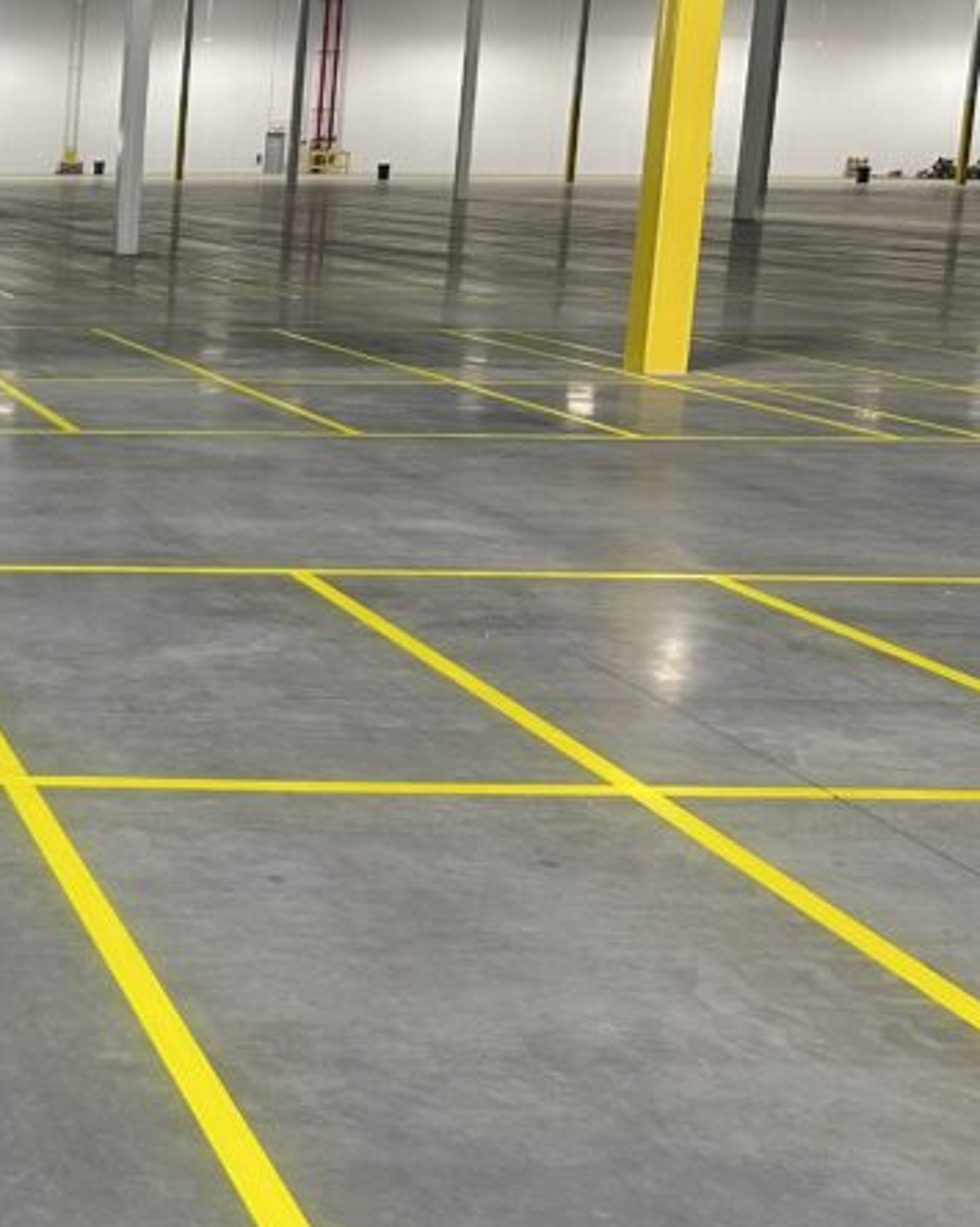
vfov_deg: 34.7
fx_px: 1958
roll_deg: -0.8
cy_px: 506
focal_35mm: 54
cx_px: -384
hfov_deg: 23.8
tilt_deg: -9.7
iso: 250
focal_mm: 6.86
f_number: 1.78
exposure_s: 1/102
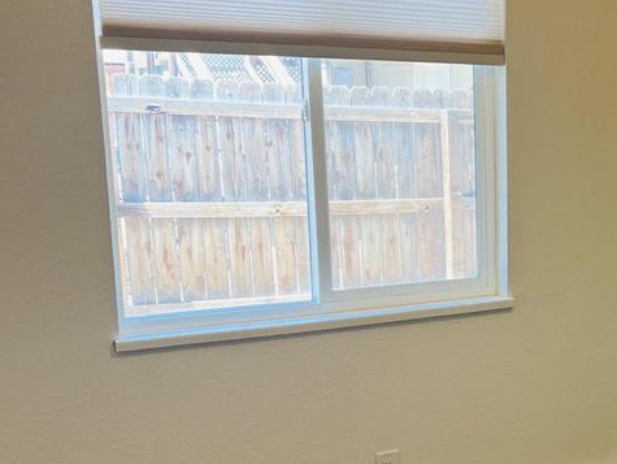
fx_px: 999
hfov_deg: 32.2
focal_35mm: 56
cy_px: 325
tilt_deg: -12.3
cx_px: 586
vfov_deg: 25.9
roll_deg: -0.4
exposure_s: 1/120
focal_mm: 5.7
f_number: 1.5
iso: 80
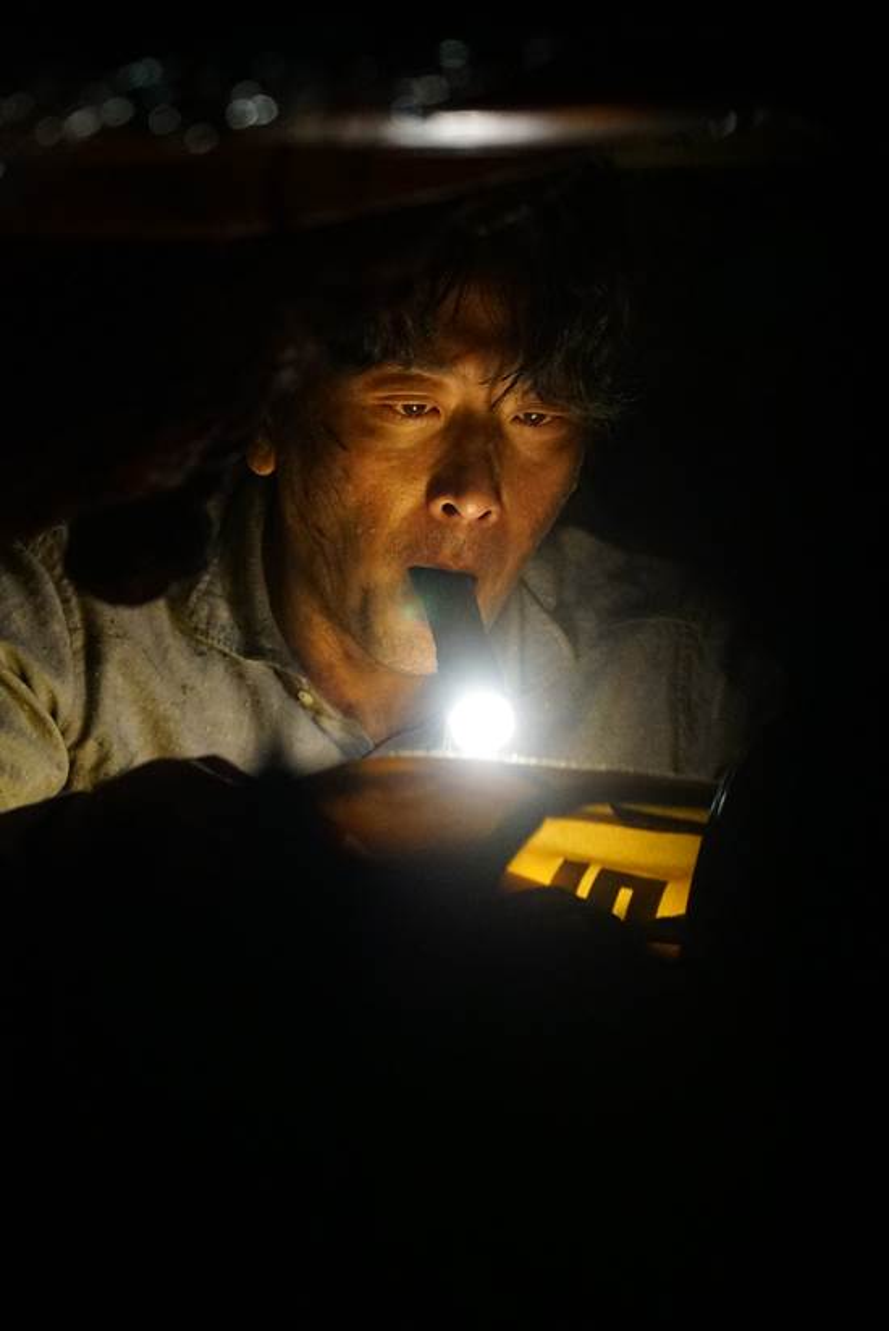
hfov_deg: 6.9
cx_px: 444
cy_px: 666
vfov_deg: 10.3
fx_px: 7395
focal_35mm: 200
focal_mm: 200
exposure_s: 1/125
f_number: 5
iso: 20000
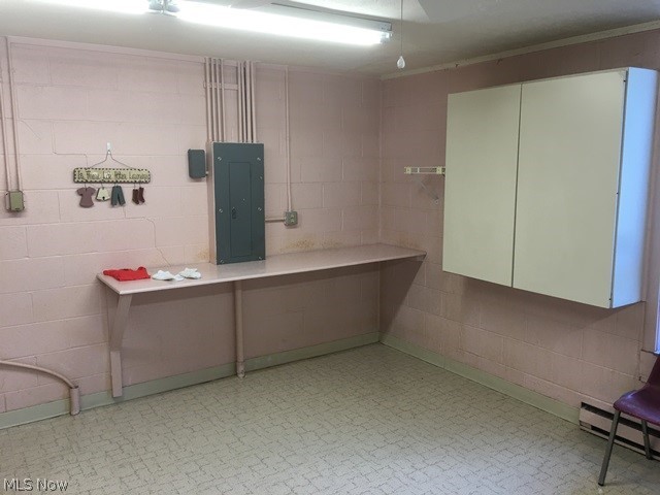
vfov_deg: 48.2
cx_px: 330
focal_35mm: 29
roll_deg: +0.1
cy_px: 248
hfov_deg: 61.7
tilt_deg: -7.9
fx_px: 553
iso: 32
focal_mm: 4.15
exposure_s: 1/30
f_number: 2.2
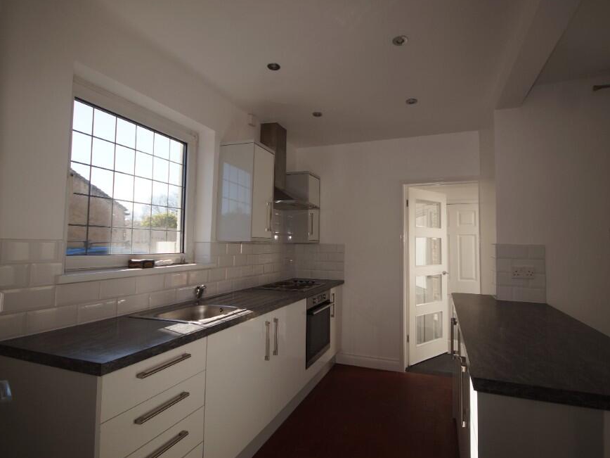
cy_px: 224
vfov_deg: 74.7
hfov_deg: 90.8
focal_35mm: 17
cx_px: 332
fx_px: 300
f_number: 4
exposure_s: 1/200
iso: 100
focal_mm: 10
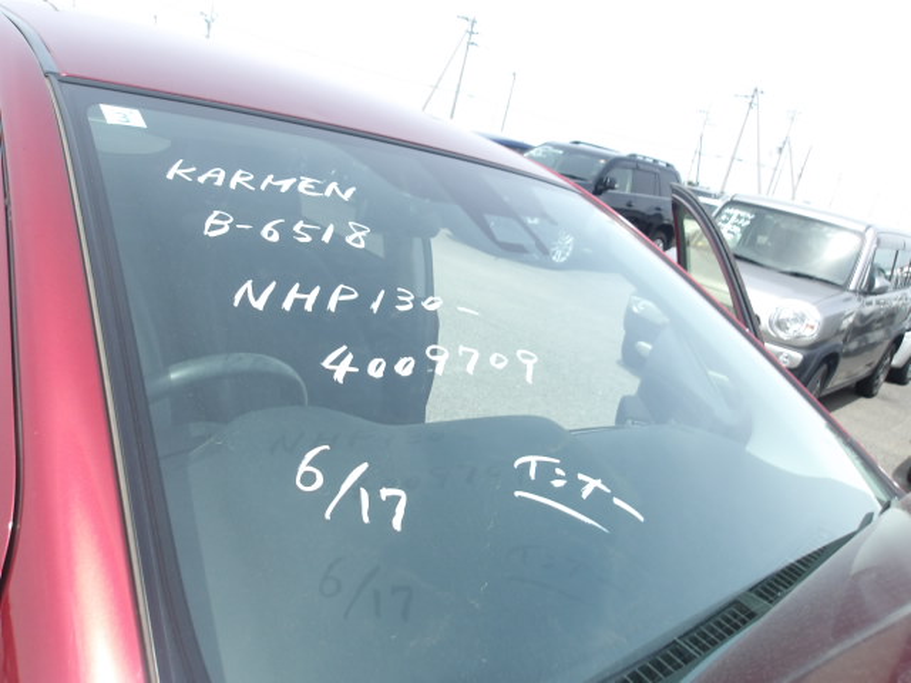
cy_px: 342
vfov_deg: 51.4
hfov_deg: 65.3
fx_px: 711
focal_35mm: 27
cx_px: 456
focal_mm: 4.9
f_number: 10.4
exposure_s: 1/60
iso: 100
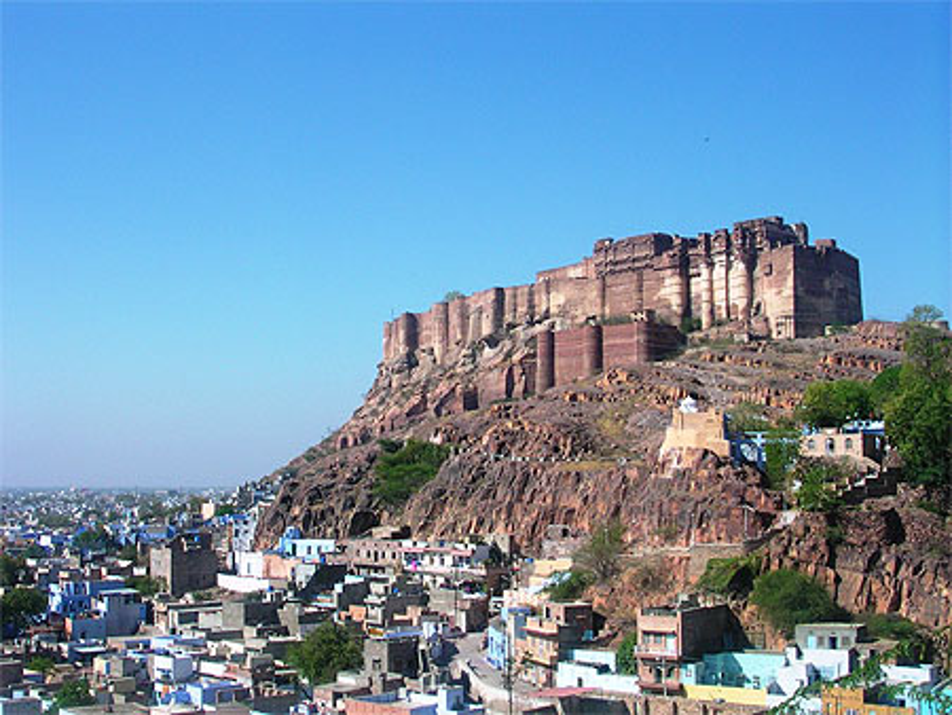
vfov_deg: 29.7
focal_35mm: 49
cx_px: 476
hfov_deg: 38.9
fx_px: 1348
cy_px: 358
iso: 100
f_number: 5.2
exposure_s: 1/444
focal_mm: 7.5
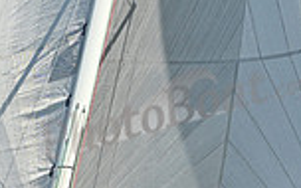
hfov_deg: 6.3
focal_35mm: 331
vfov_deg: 4.0
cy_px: 240
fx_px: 2715
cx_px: -61
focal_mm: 85
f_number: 8
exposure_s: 1/1250
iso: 320
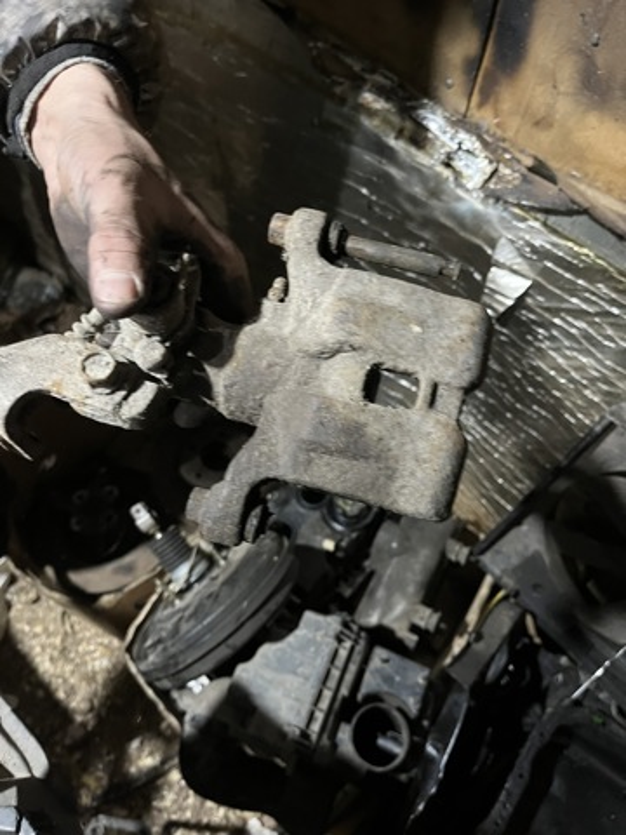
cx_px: 313
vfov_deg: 67.3
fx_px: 627
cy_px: 418
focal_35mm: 26
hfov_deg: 53.1
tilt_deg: -53.7
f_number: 1.6
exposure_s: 1/31
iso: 640
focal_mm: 5.1
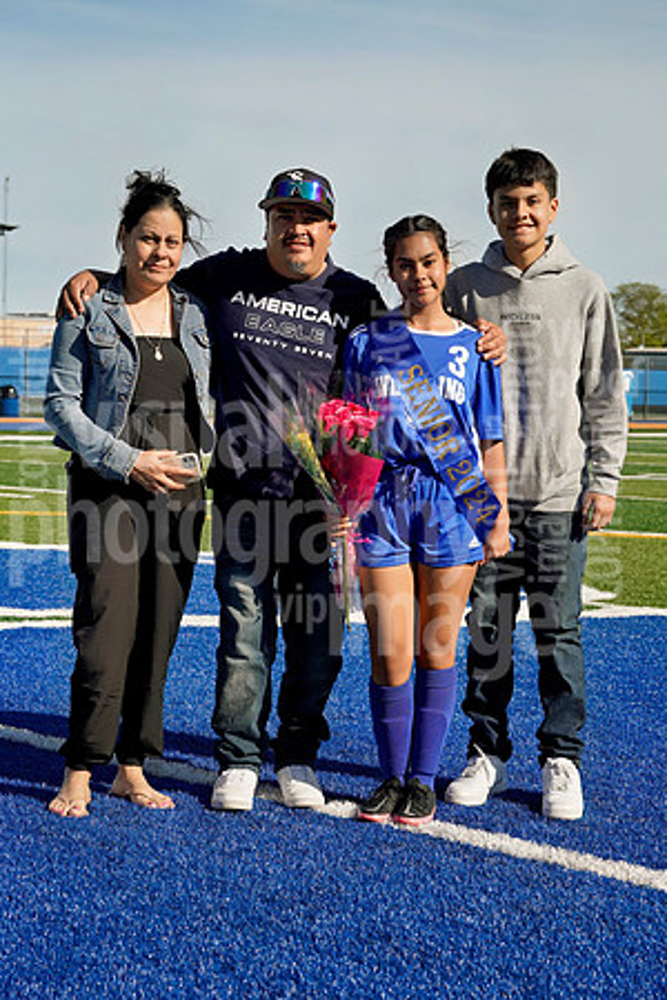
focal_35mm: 70
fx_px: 1945
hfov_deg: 19.5
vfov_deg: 28.8
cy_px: 500
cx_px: 334
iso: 800
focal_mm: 70
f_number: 8
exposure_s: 1/2000
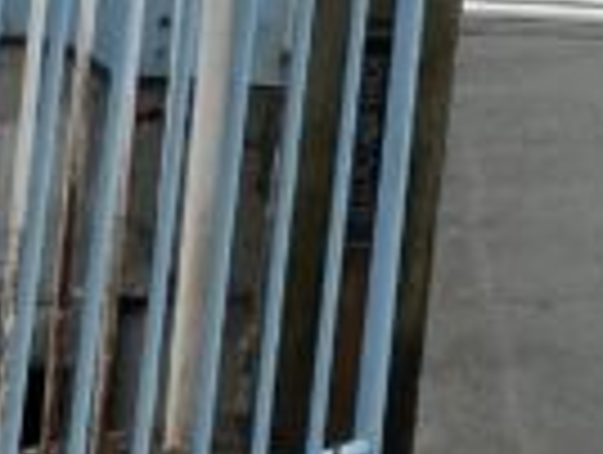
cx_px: 1458
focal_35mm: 198
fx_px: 3455
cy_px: -1083
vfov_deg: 6.6
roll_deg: -0.8
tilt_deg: +11.1
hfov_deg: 9.0
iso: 32
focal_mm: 4.2
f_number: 1.6
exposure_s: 1/6135
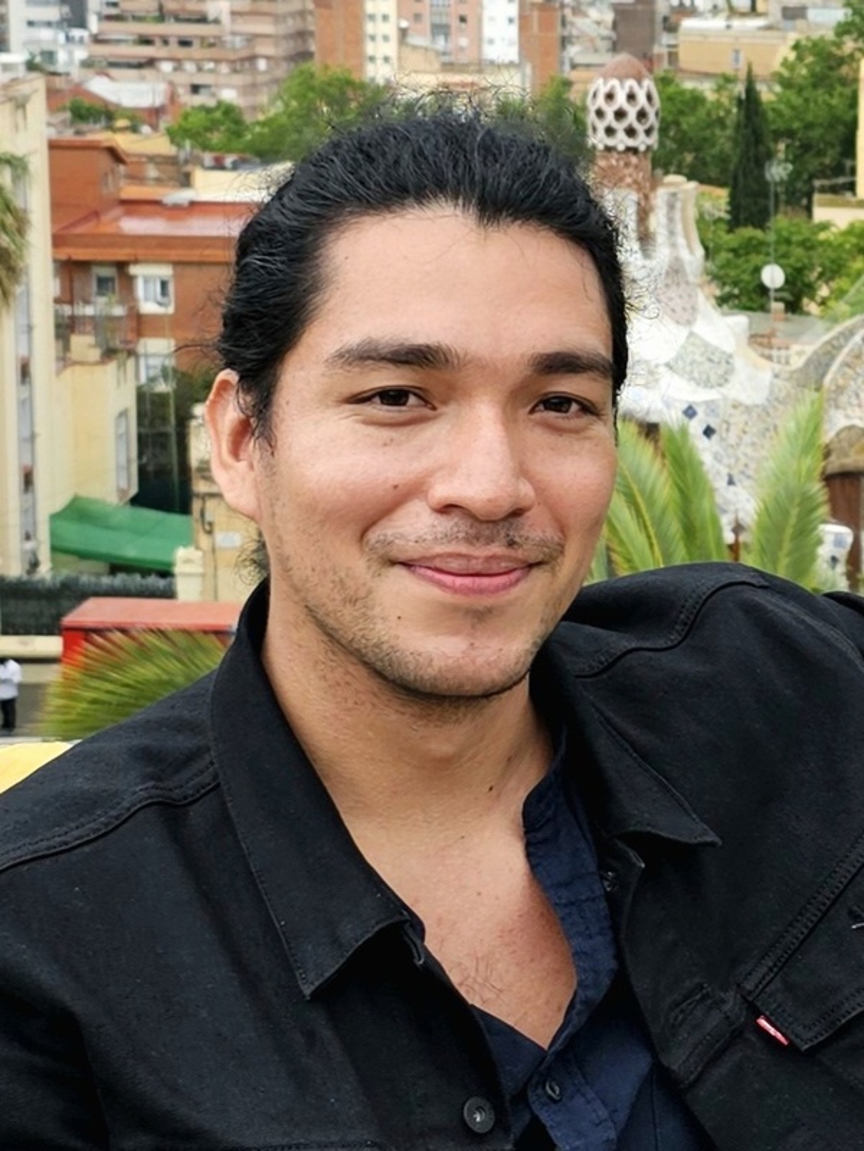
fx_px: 765
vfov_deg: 73.9
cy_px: 576
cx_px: 432
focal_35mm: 23
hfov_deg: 58.9
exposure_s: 1/213
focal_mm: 6.3
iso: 10
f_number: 1.7
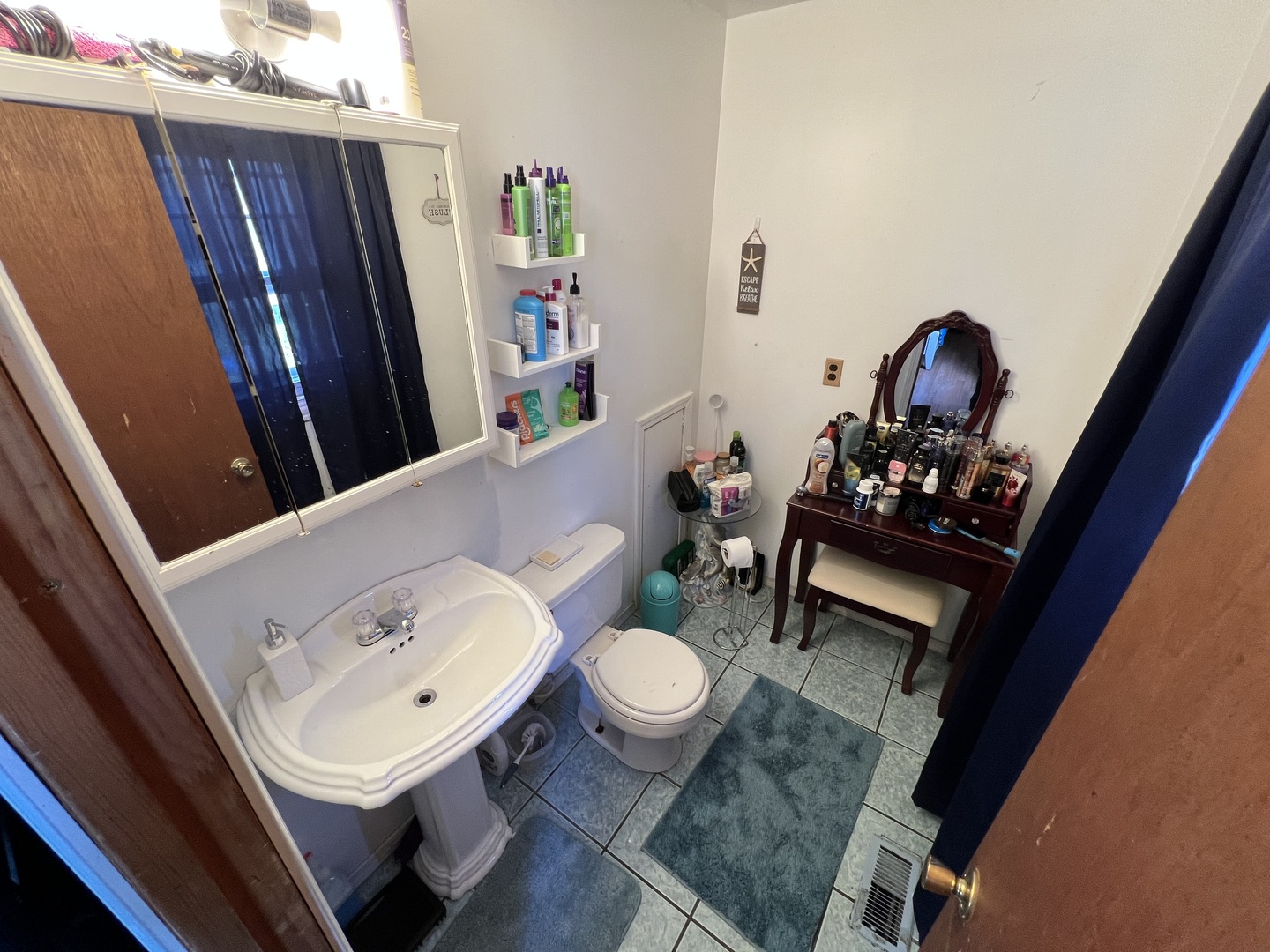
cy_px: 476
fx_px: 477
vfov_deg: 89.9
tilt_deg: -27.9
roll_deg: -0.3
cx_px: 635
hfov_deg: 106.2
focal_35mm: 13
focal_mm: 1.57
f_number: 1.8
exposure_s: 1/60
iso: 125
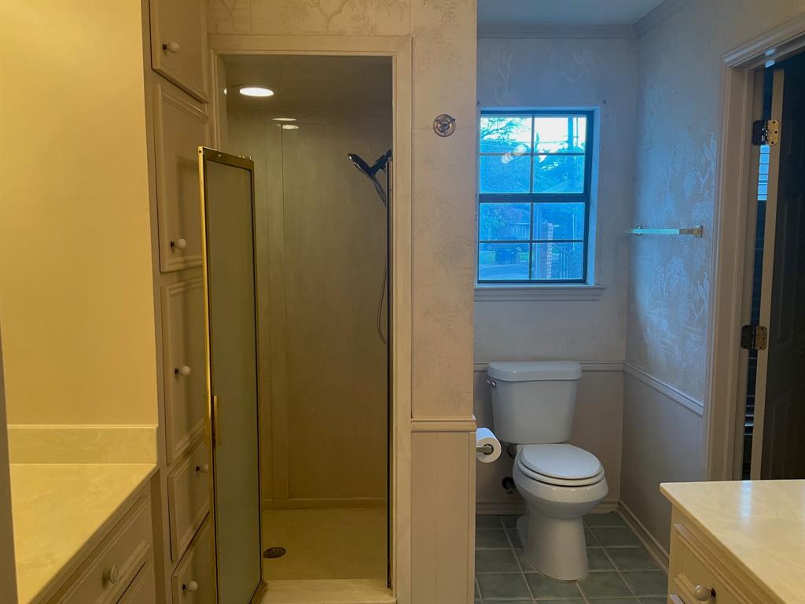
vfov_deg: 48.2
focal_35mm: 29
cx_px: 402
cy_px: 302
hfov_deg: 61.7
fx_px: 674
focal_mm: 3
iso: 50
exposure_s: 1/60
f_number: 1.8
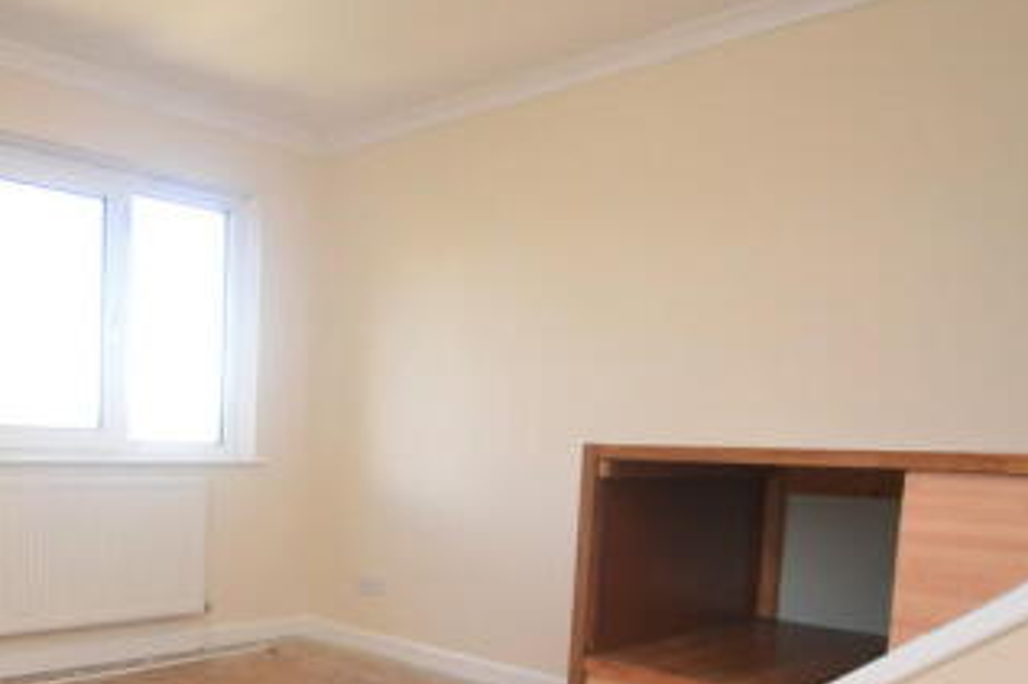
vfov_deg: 41.0
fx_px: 885
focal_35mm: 31
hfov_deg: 57.8
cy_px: 514
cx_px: 281
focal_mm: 10
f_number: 4.5
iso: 400
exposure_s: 1/80
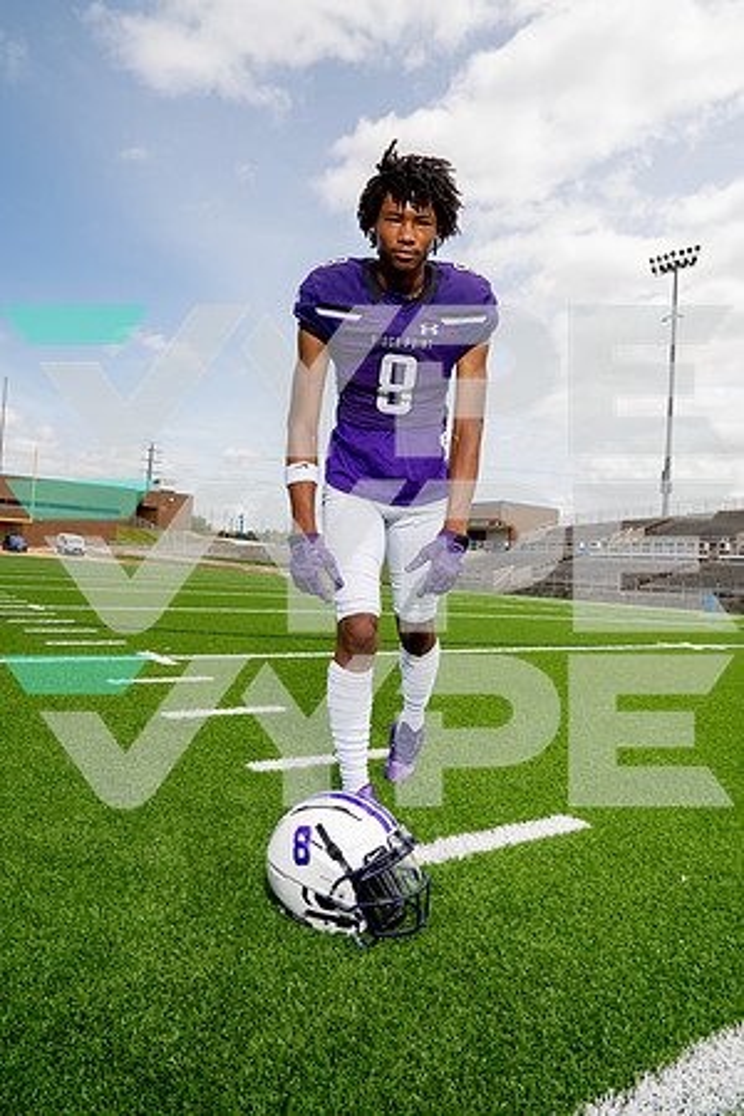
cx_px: 372
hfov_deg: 53.1
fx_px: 744
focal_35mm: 24
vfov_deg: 73.7
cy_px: 558
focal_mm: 24
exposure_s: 1/250
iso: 100
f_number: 8
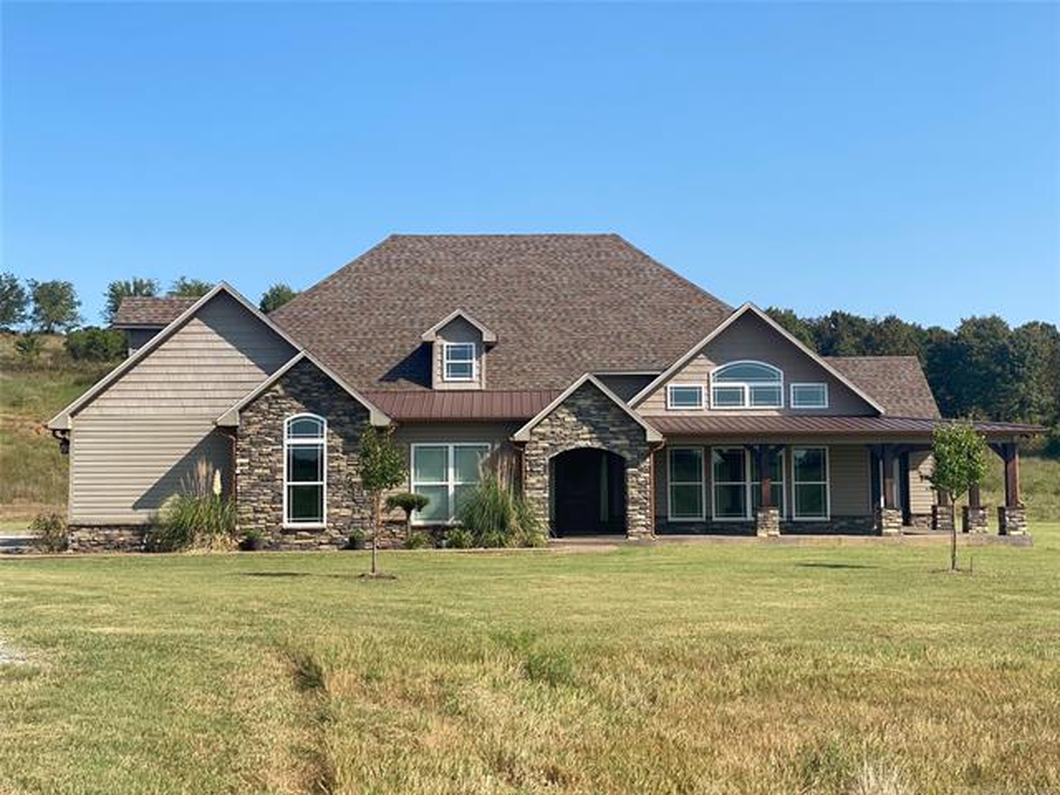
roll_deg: +0.1
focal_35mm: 52
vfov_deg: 28.0
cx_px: 530
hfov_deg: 36.8
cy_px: 398
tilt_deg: +4.1
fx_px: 1592
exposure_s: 1/1410
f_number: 2
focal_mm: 6
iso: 20
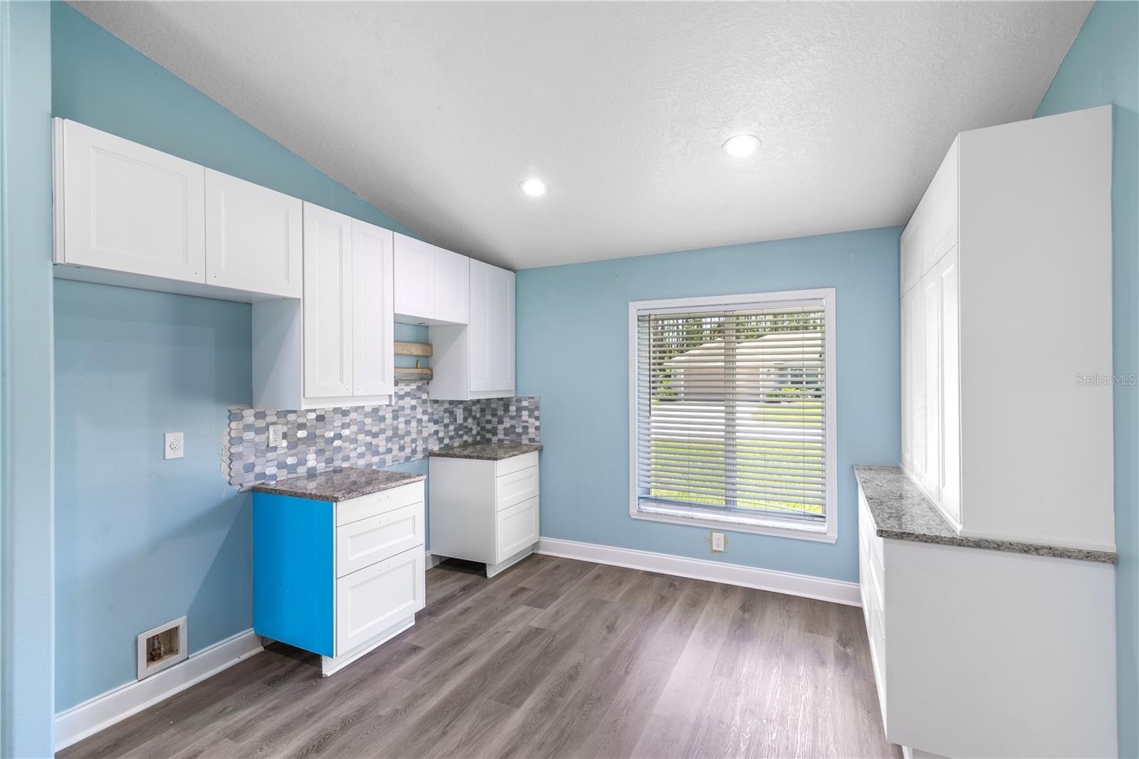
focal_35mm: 16
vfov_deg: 73.8
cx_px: 570
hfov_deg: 96.7
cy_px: 380
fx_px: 506
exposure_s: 1/1.25
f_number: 11
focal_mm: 16
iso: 100
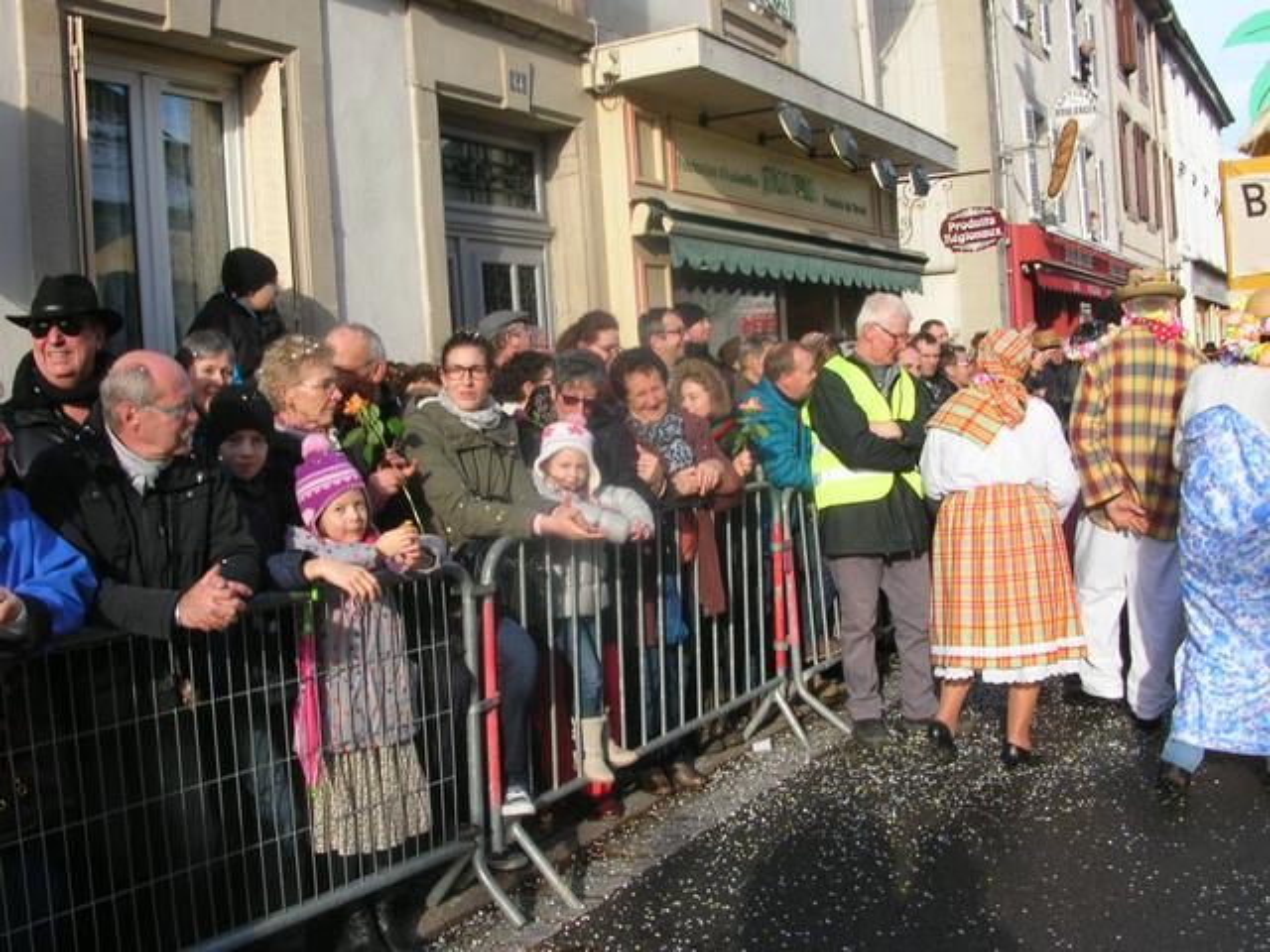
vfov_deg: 40.7
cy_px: 476
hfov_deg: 52.6
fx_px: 1284
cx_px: 635
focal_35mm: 35
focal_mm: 5.8
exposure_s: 1/134
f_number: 5.6
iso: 50
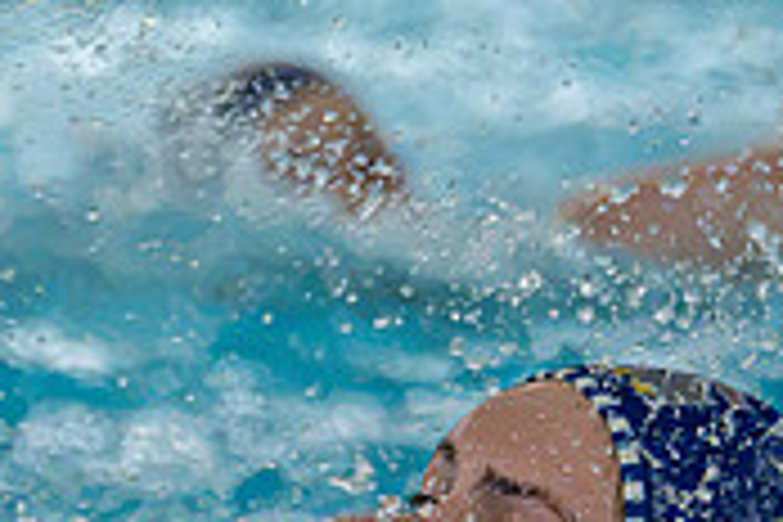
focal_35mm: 879
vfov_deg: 1.6
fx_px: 19117
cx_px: 814
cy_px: -181
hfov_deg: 2.3
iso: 10000
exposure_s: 1/1000
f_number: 4
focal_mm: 150
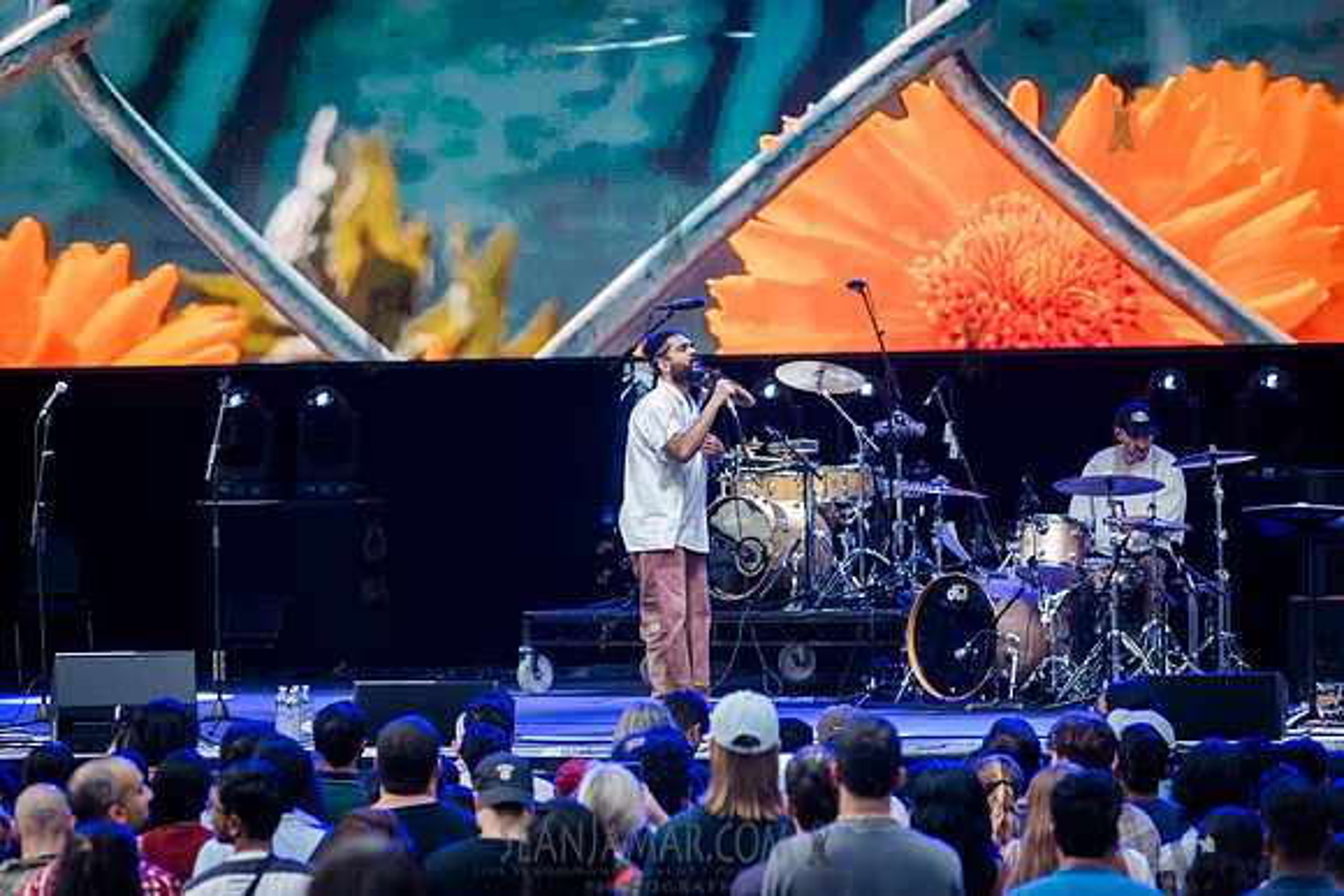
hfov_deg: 12.1
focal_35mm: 170
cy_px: 448
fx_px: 6352
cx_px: 672
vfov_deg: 8.1
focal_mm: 170
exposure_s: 1/320
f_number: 4
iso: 2000
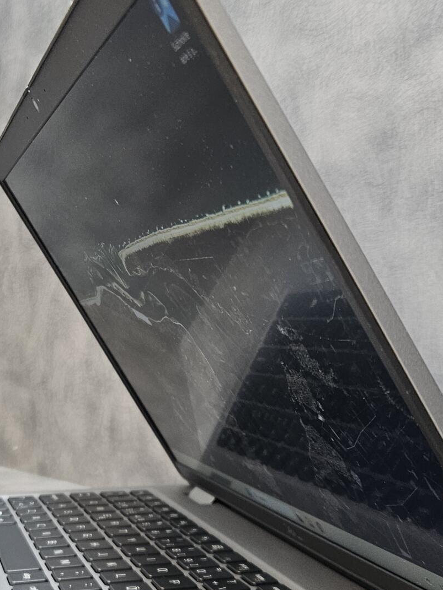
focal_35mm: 55
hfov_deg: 26.2
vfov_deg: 34.7
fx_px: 939
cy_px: 377
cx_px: 104
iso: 250
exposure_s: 1/100
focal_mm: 5.4
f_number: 1.8
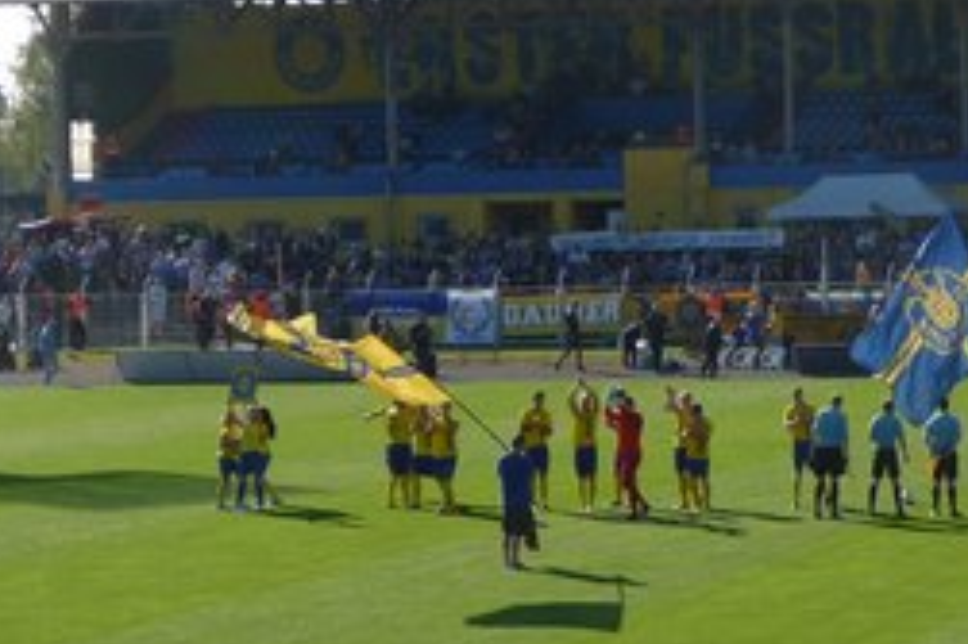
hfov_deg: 12.8
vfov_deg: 8.6
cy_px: 181
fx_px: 4272
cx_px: 874
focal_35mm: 159
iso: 100
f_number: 4.6
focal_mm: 12.2
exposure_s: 1/640
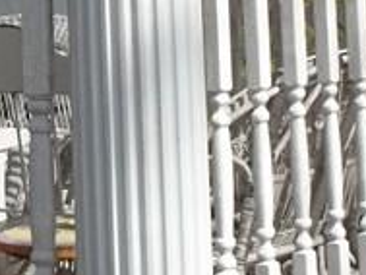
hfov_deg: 11.0
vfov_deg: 8.1
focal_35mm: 179
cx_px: 21
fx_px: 1894
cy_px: -157
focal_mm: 5.9
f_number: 8
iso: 64
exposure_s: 1/160
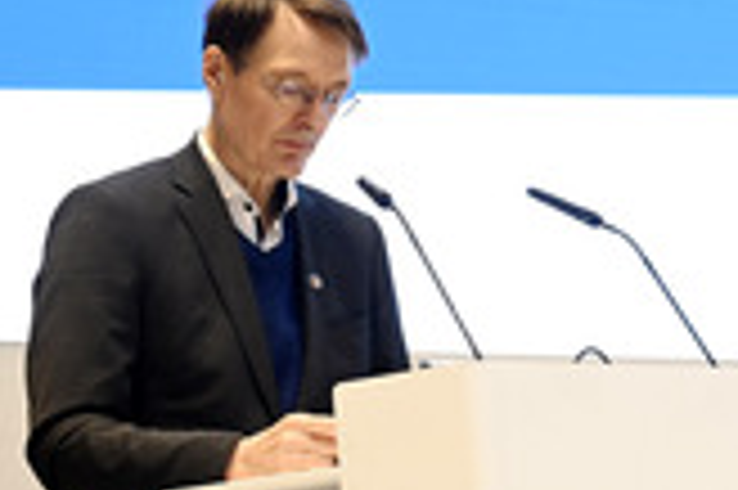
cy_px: 117
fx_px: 2929
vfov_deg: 9.6
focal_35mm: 143
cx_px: 929
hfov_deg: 13.9
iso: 1600
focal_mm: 52
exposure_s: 1/125
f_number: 5
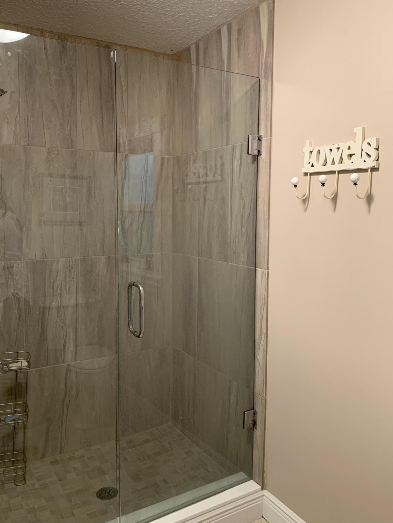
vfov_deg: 61.6
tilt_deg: -4.6
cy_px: 244
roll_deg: -0.5
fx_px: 439
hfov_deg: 48.2
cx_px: 178
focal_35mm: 29
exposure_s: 1/60
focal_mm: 4.25
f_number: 1.8
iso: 320
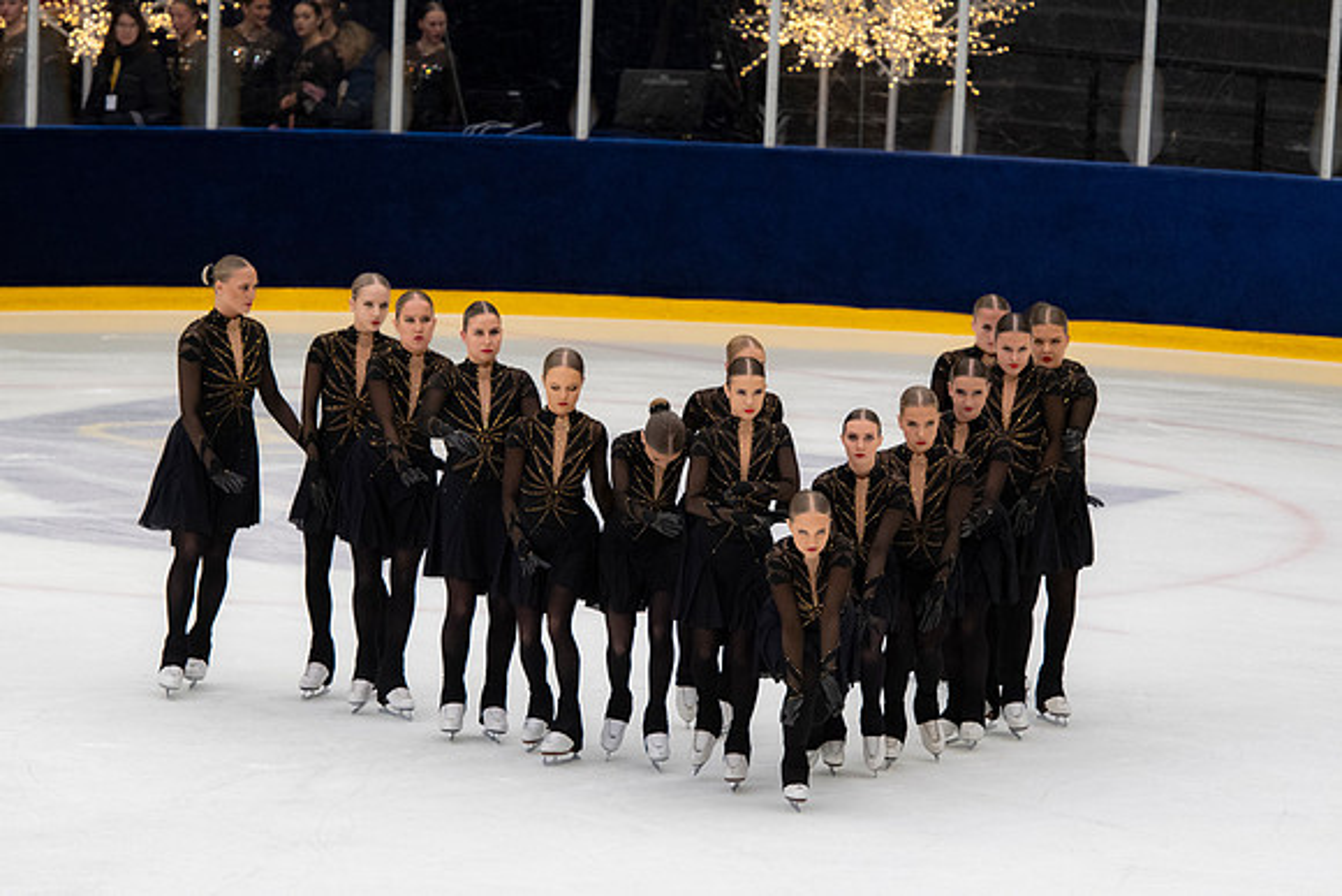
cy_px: 448
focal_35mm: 232
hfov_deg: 8.9
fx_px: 8669
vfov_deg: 5.9
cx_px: 671
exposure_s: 1/320
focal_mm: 155
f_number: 5.6
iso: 1600
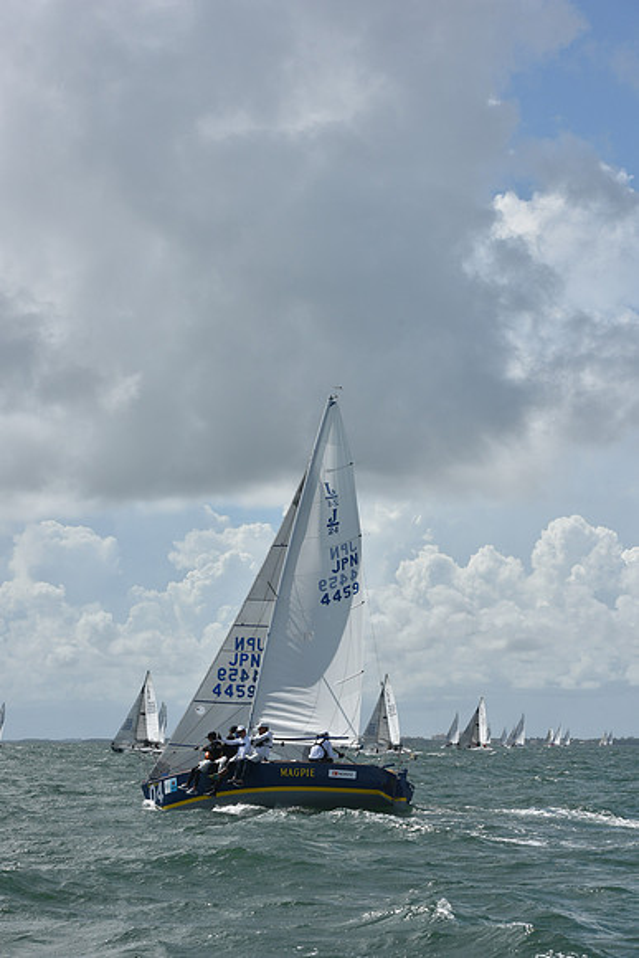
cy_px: 479
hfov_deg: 16.7
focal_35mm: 82
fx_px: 2182
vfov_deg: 24.8
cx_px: 320
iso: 250
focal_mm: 82
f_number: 9
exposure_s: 1/1600
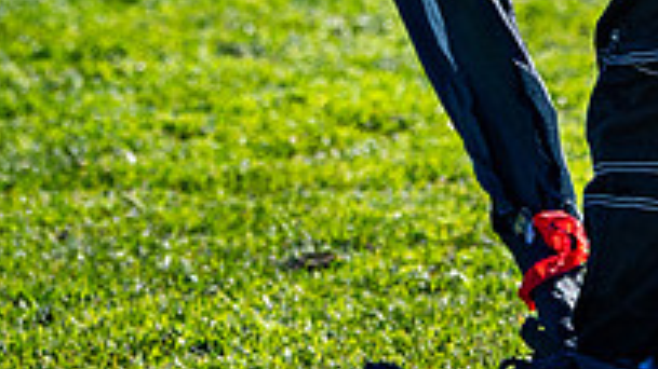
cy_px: -409
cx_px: 549
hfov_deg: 3.0
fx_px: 12767
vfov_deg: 1.7
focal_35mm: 732
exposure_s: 1/2500
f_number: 2.8
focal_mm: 120
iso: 250
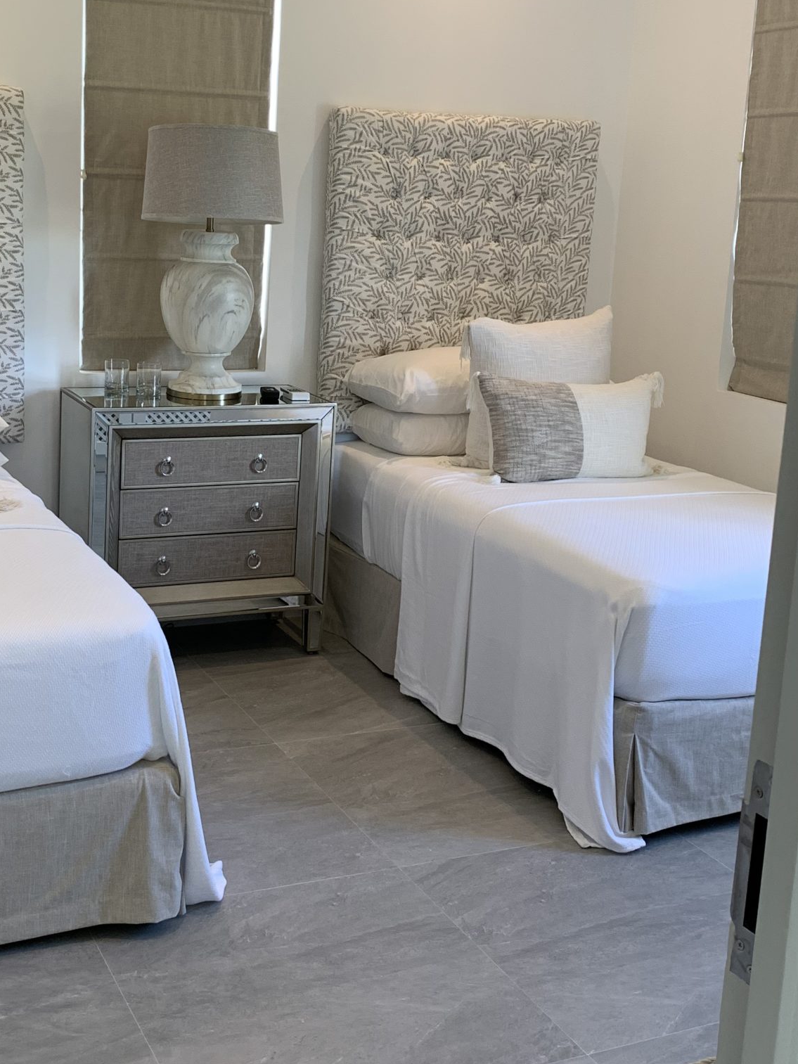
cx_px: 267
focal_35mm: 44
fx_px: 1352
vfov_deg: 42.8
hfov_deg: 32.6
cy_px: 457
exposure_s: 1/100
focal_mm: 4.25
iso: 80
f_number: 1.8
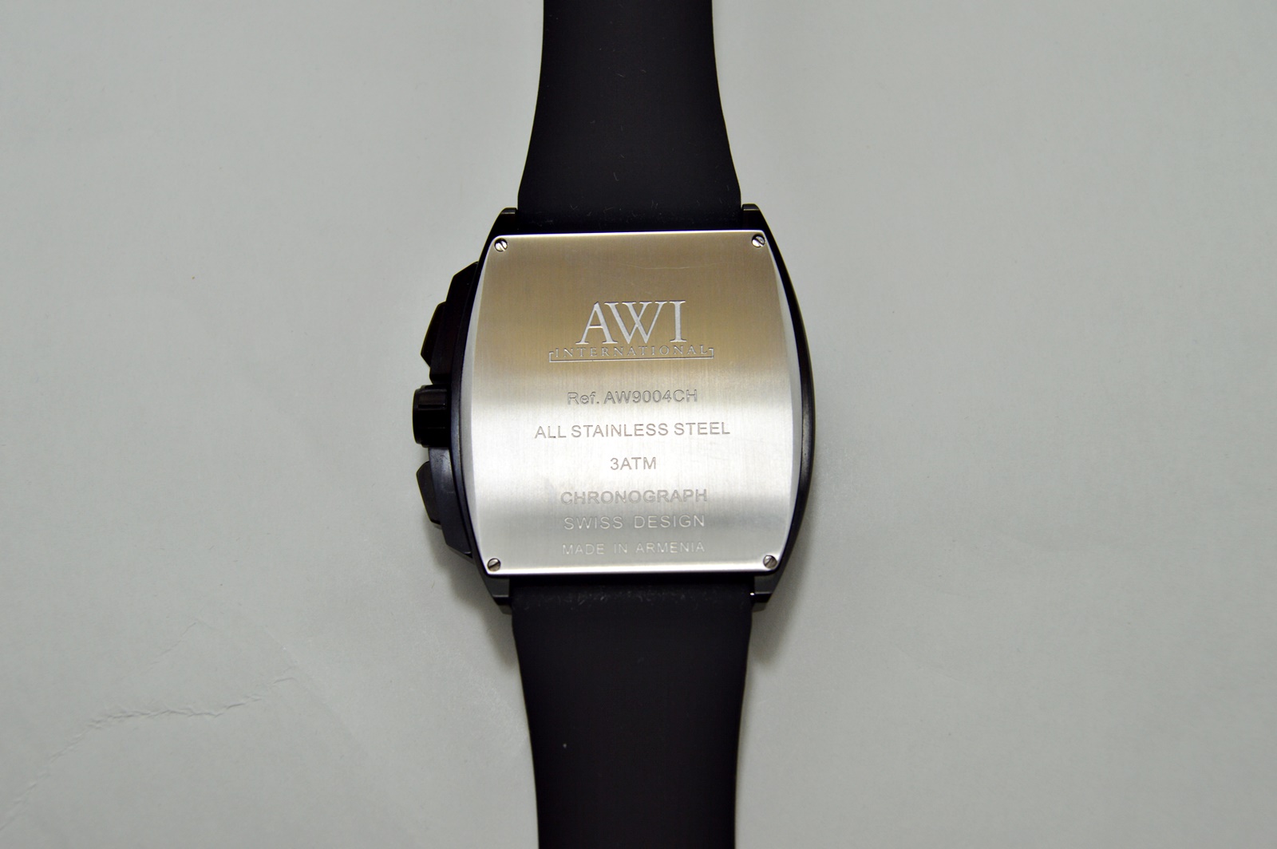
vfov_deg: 31.8
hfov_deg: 46.4
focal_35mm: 42
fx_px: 1489
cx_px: 638
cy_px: 424
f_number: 8
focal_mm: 28
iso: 200
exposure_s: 1/125
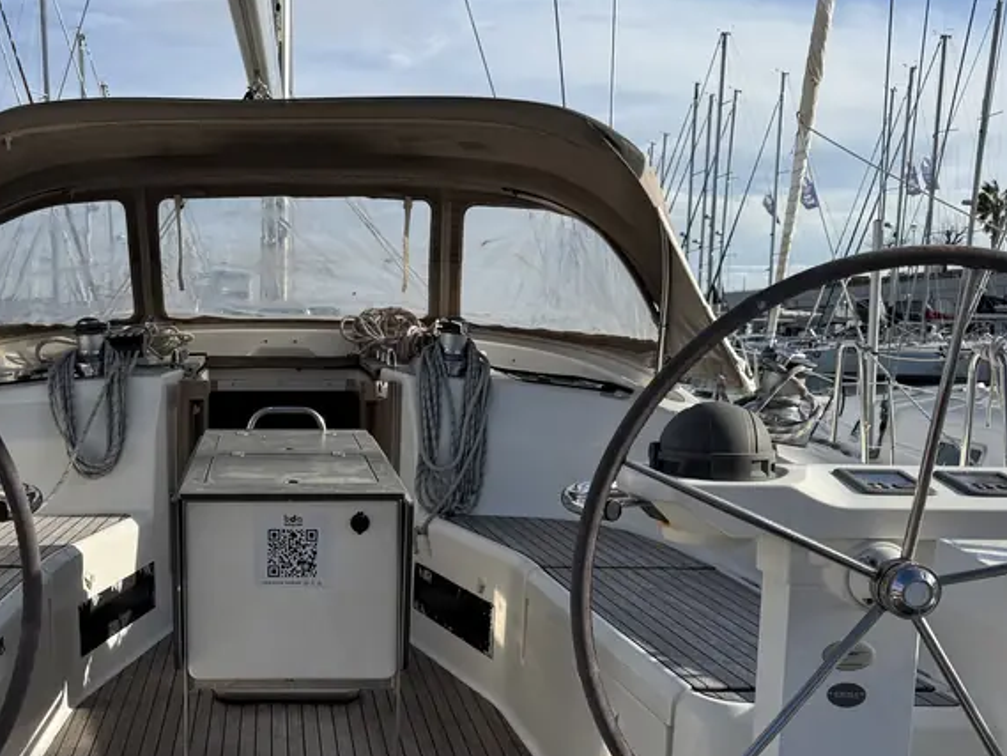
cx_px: 271
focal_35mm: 43
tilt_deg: -5.6
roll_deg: -0.1
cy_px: 461
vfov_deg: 33.5
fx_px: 1251
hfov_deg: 42.7
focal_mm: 6.76
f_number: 1.78
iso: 80
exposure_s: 1/4975
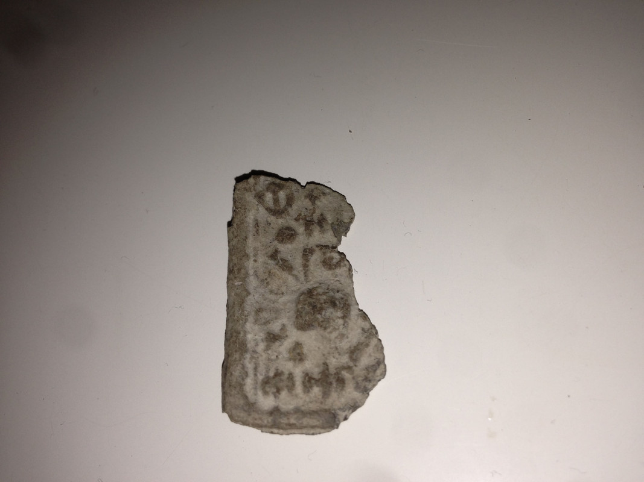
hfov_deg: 55.4
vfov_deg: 42.9
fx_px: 614
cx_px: 322
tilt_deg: -64.4
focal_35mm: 33
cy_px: 241
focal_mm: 4.12
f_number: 2.4
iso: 50
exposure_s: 1/750
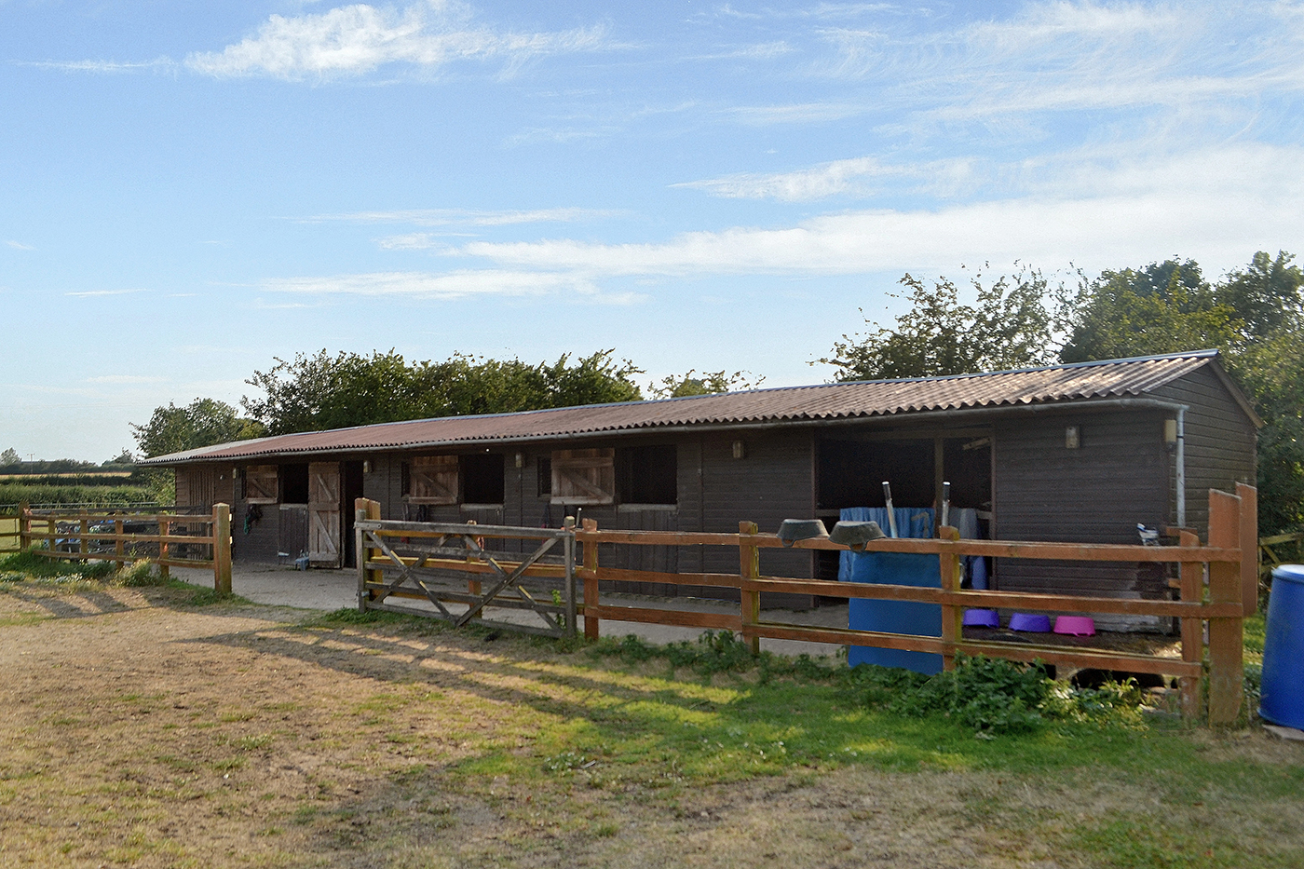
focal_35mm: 27
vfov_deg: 47.9
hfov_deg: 67.4
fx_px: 978
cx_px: 652
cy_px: 434
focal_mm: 18
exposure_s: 1/160
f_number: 8
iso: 100
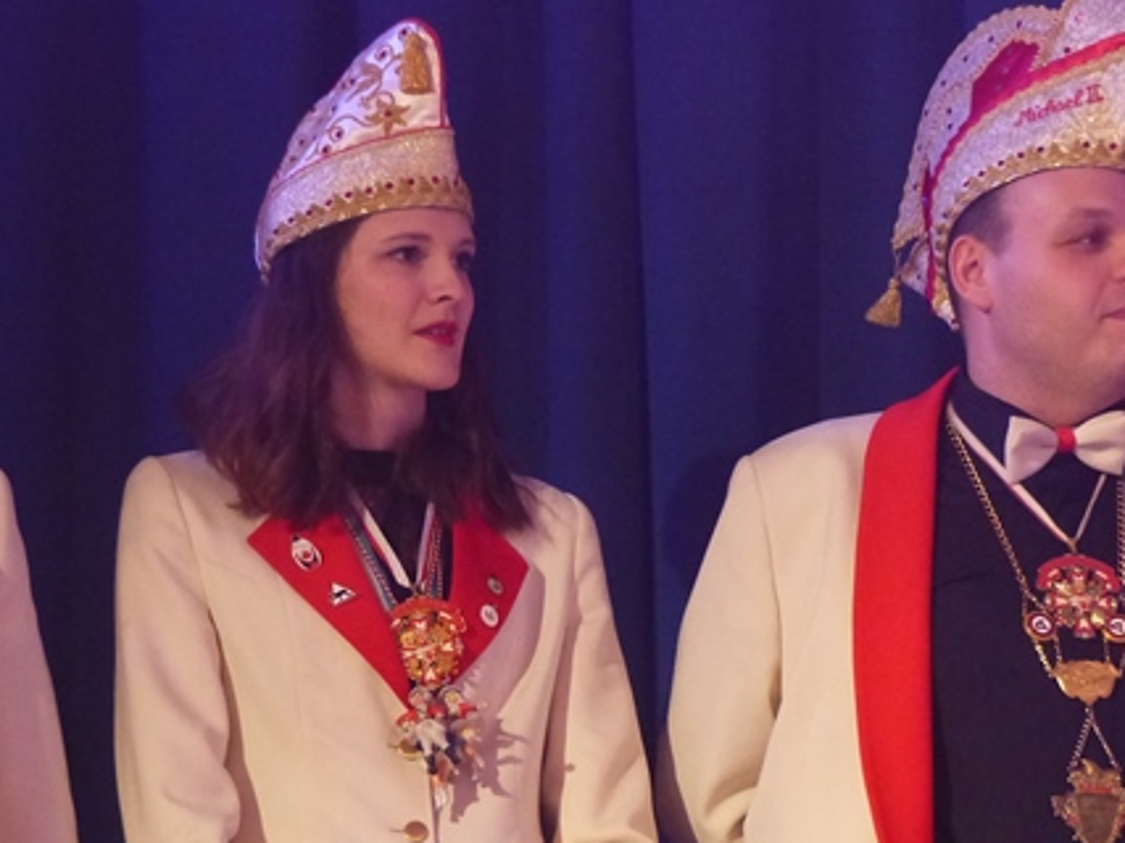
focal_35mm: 306
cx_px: 659
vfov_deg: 4.9
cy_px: 603
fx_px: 9942
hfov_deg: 6.5
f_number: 2.8
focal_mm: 36.7
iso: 800
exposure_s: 1/50
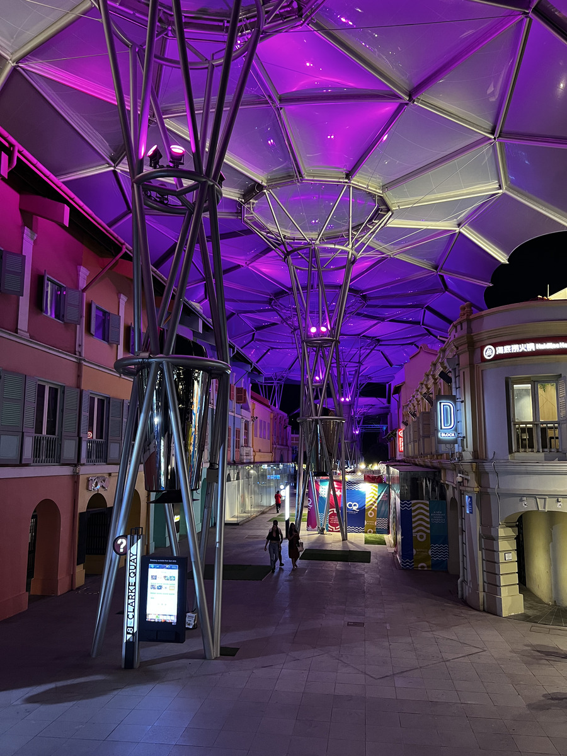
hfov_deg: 53.1
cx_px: 284
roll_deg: +0.1
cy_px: 378
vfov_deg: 67.3
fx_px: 568
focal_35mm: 26
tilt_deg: +7.5
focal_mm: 5.7
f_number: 1.5
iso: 400
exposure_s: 1/50
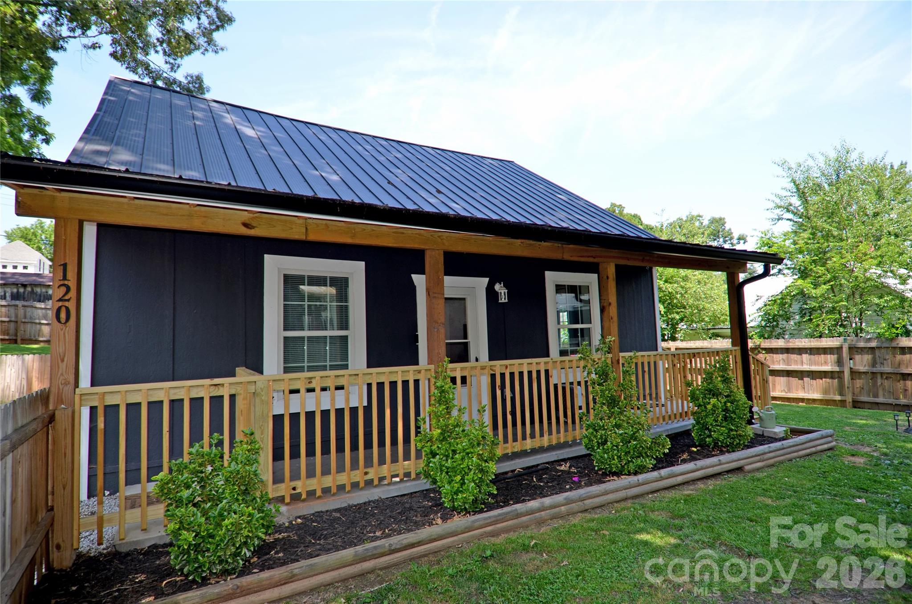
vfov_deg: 67.1
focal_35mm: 18
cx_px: 456
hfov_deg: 90.1
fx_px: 455
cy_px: 302
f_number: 4.5
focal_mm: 12
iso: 100
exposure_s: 1/250
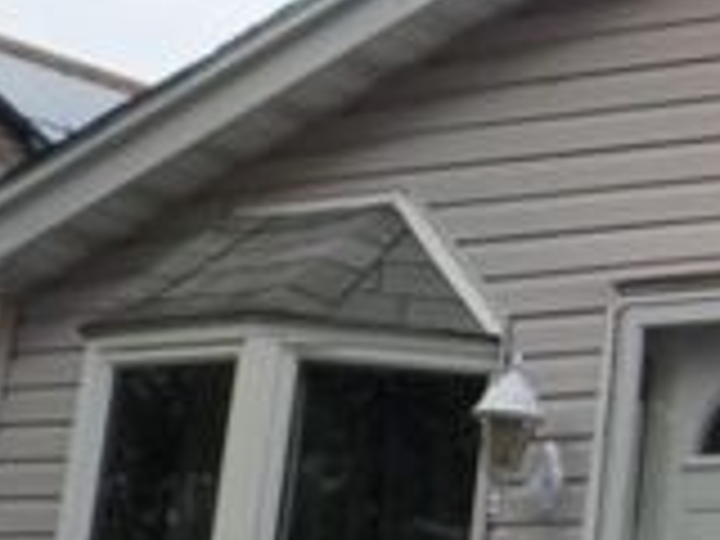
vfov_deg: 12.3
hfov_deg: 14.5
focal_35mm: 120
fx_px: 2496
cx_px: 1278
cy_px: 256
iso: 125
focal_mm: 4.1
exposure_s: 1/250
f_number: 3.3
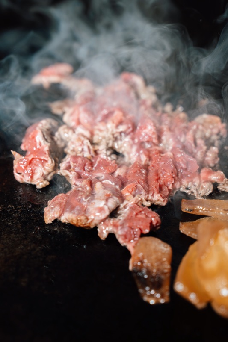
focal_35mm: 70
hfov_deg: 19.4
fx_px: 665
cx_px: 114
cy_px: 171
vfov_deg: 28.8
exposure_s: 1/80
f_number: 5
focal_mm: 70
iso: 250
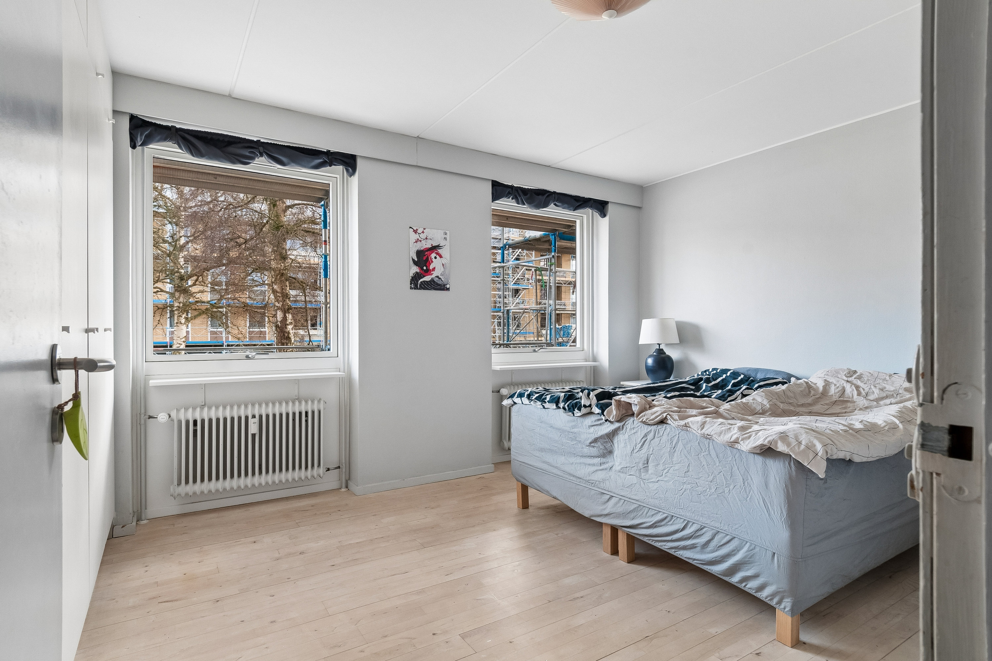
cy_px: 330
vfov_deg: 67.4
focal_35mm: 18
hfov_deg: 90.0
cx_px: 496
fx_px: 496
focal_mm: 12
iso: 250
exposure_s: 1/6
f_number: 10
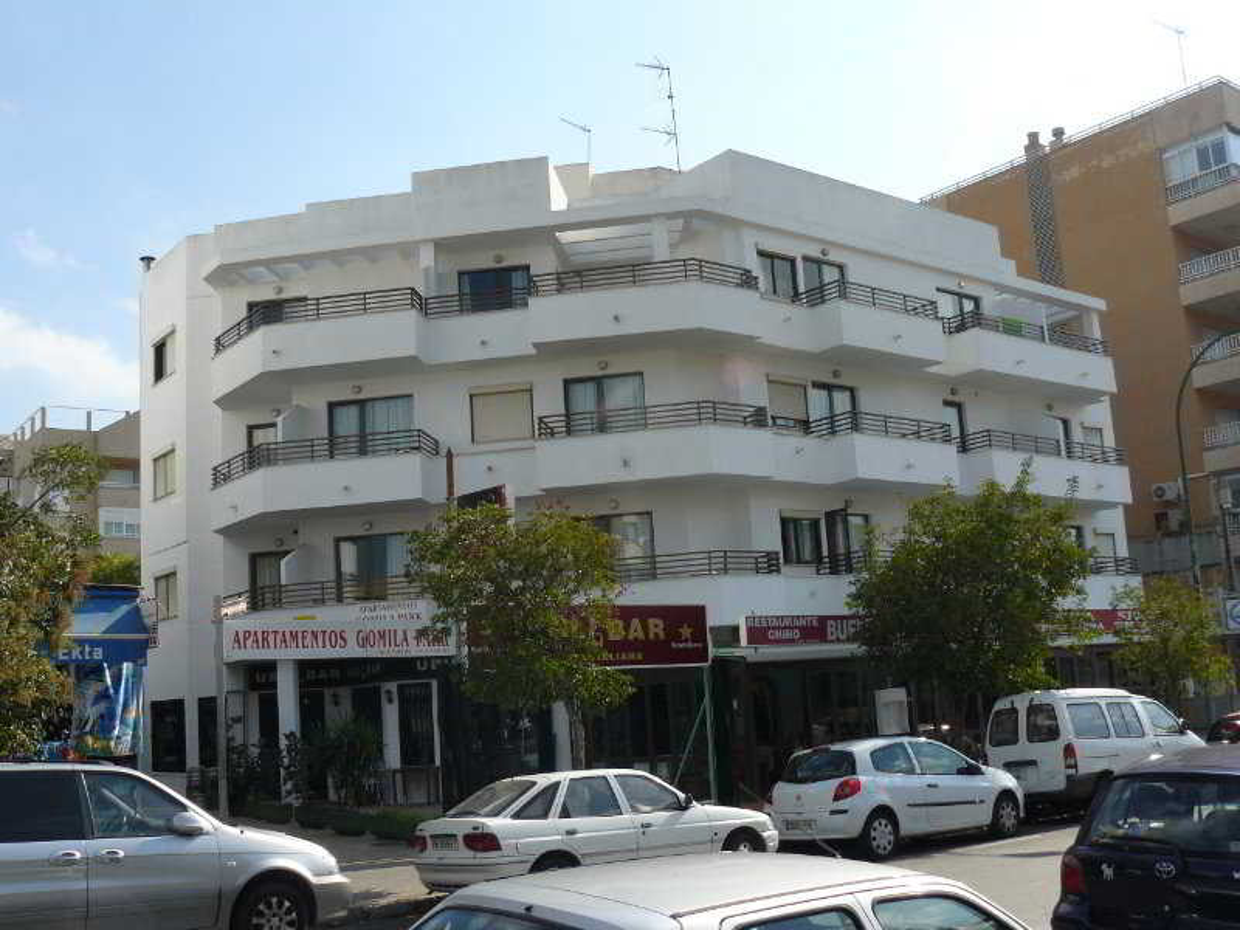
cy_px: 465
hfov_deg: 51.4
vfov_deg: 39.7
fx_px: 1290
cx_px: 620
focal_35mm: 36
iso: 100
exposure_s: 1/400
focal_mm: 6
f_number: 5.6
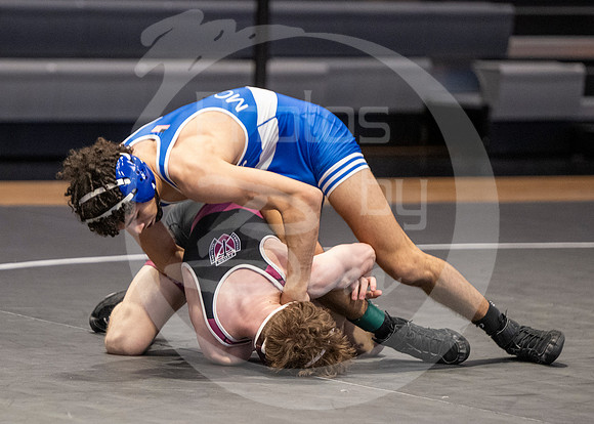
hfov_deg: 7.0
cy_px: 358
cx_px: 178
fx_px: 4865
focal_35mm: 288
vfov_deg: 5.0
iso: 3200
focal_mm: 150
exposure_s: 1/1000
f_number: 2.8
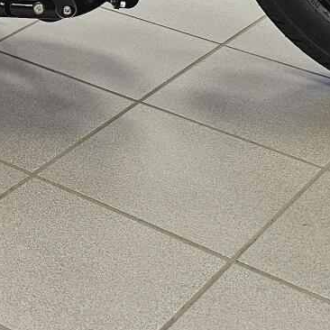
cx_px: -119
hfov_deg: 14.9
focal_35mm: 111
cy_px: -279
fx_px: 1197
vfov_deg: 13.8
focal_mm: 6.3
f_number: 1.7
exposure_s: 1/120
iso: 250
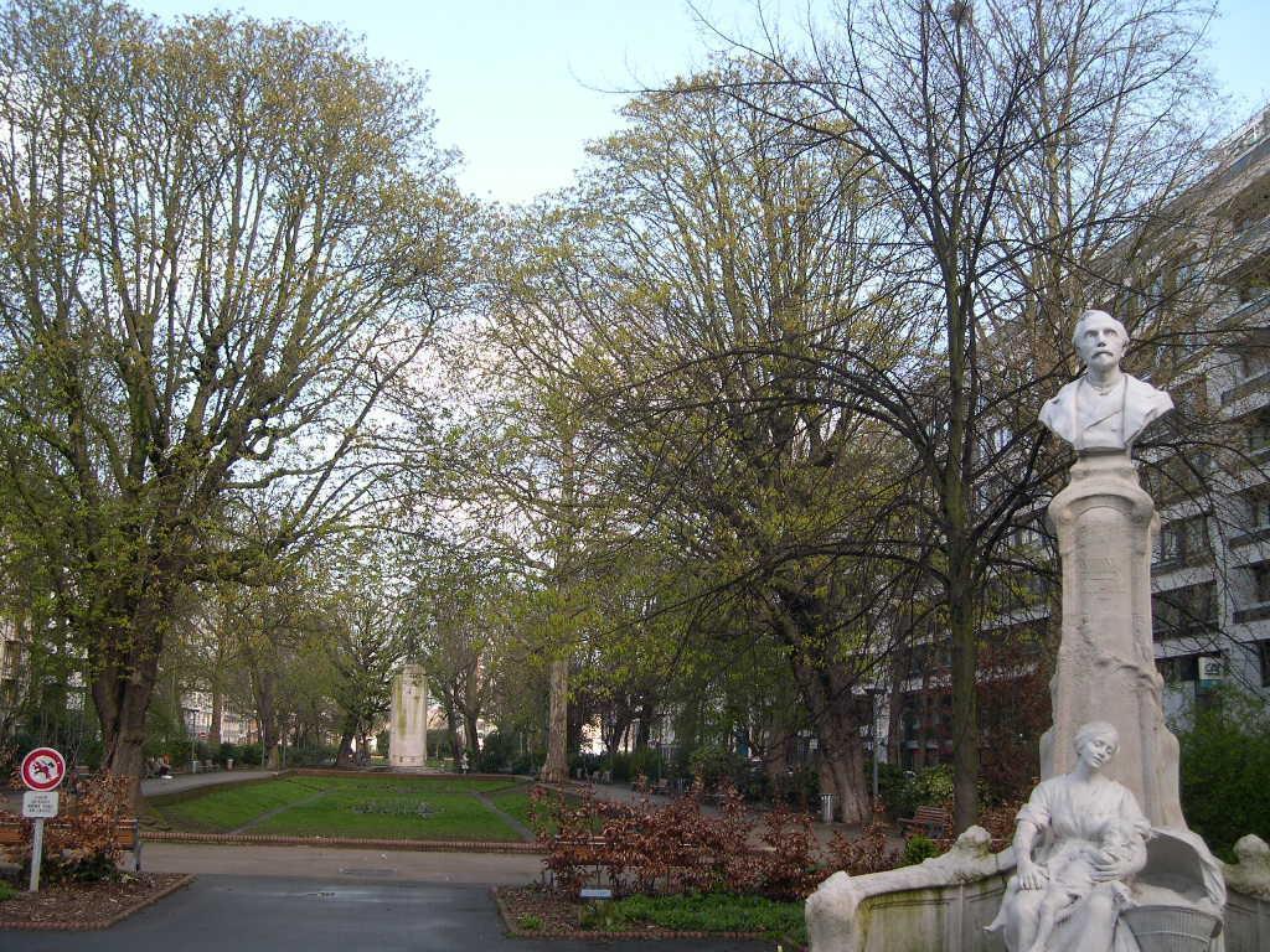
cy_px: 476
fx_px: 1394
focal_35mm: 38
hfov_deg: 49.0
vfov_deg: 37.7
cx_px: 635
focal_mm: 8
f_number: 2.8
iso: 100
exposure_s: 1/268
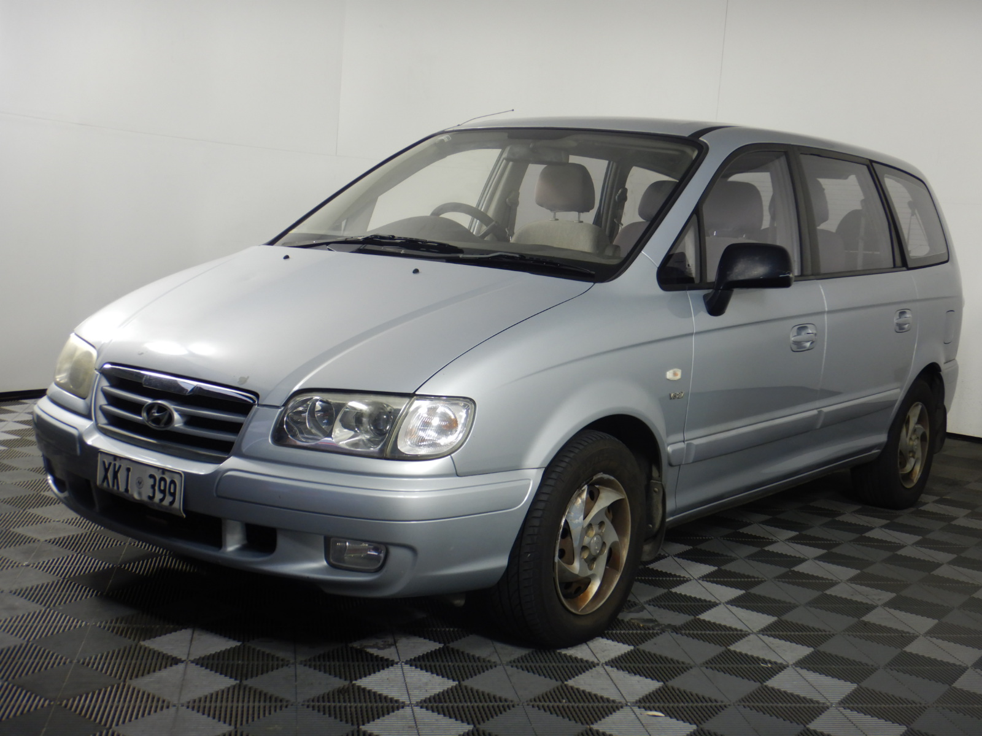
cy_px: 368
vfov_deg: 32.9
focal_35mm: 44
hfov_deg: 42.9
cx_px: 491
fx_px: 1248
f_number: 4.3
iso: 125
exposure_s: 1/40
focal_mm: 7.8
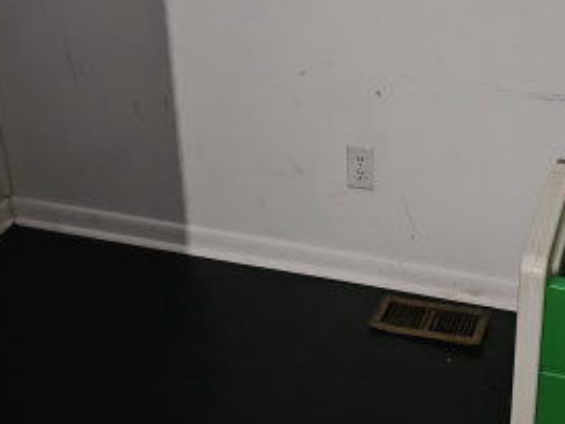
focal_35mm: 57
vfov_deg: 25.6
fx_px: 931
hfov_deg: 33.3
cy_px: 166
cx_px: 406
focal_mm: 6.3
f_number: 1.7
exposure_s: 1/24
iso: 1600
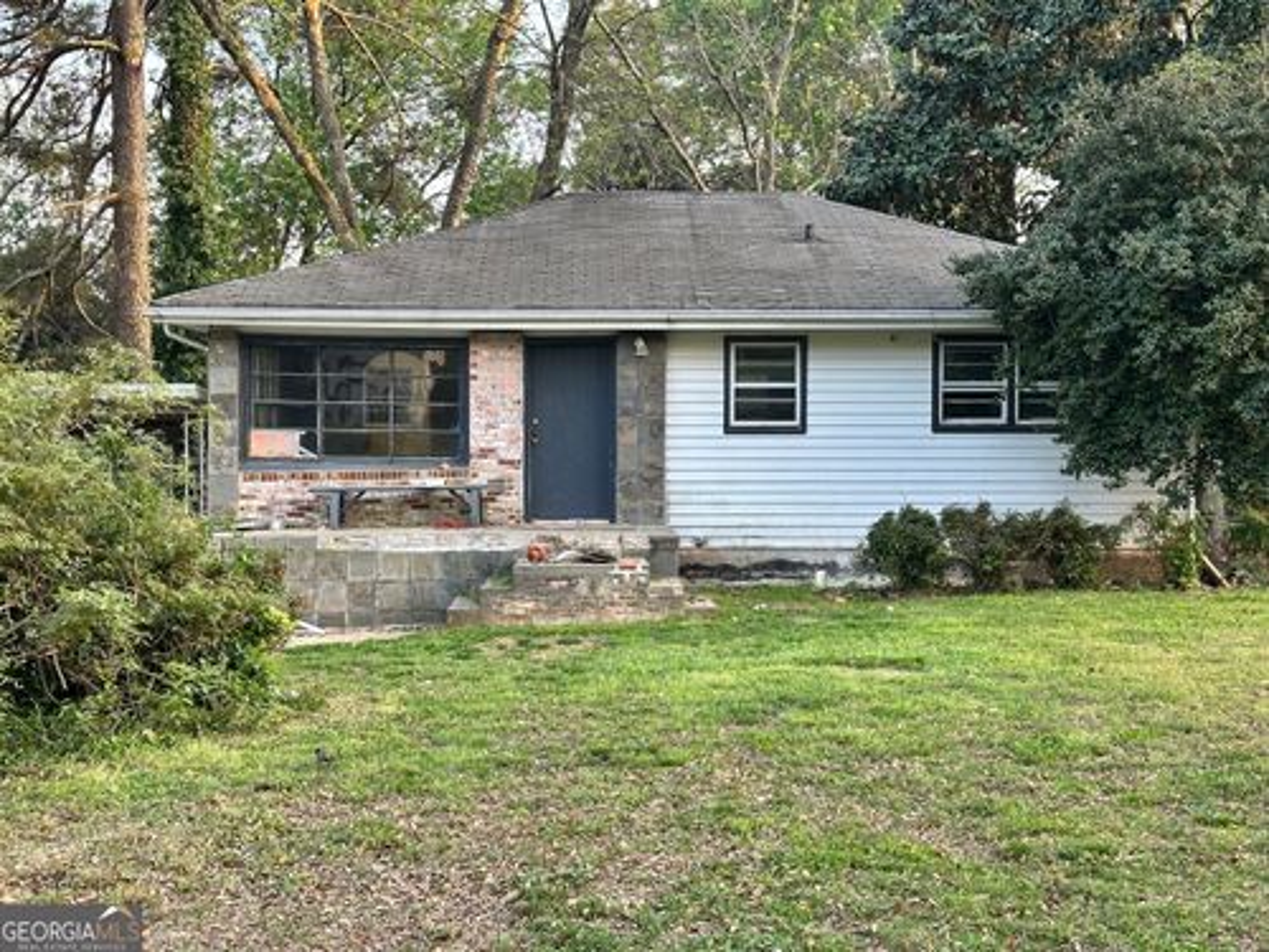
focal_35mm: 48
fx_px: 1760
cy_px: 476
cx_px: 634
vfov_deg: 30.3
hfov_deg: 39.7
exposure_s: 1/121
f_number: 1.78
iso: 80
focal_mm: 6.86
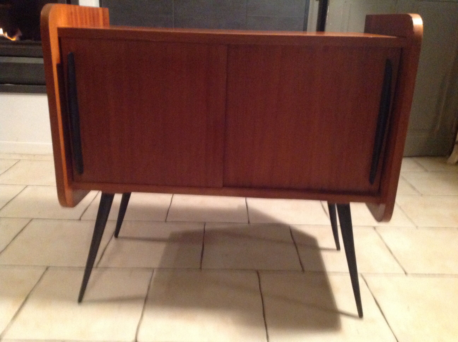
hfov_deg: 52.7
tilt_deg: -18.0
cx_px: 229
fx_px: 462
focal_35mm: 35
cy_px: 171
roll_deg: -2.7
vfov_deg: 40.6
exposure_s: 1/17
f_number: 2.4
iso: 640
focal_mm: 4.28
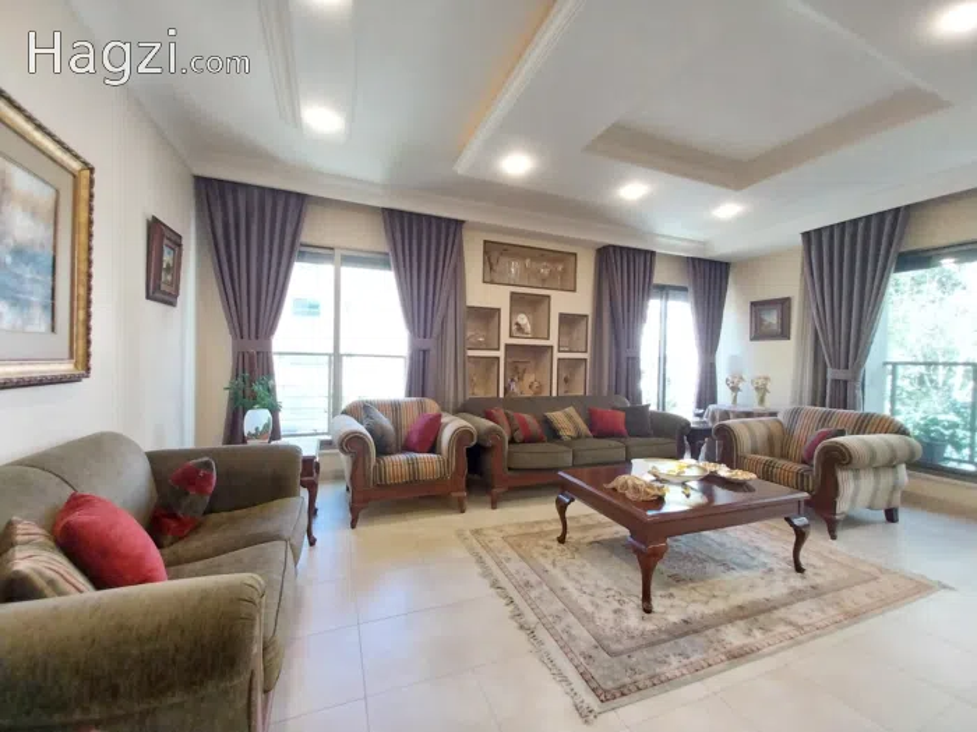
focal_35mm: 13
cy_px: 366
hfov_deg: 106.2
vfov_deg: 89.9
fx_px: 367
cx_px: 488
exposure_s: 1/50
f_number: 2.2
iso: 200
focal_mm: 1.3
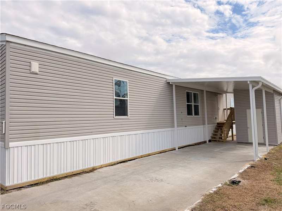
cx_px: 141
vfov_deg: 56.8
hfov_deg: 71.6
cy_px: 106
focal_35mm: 24
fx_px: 196
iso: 100
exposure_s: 1/3425
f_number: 1.78
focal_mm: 6.76
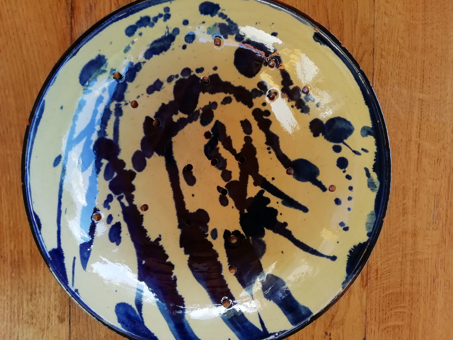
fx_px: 340
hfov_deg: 67.3
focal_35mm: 26
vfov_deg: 53.1
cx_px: 226
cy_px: 170
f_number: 2.2
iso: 50
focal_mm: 3.21
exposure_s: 1/101
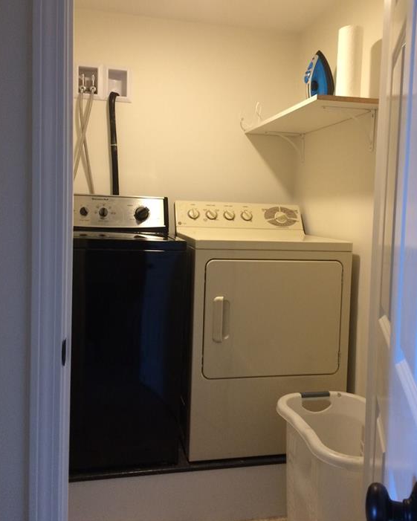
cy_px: 238
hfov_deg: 47.1
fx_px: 478
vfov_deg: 57.1
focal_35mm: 31
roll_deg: +0.8
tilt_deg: -5.7
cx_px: 210
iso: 160
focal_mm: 4.15
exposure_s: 1/30
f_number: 2.2
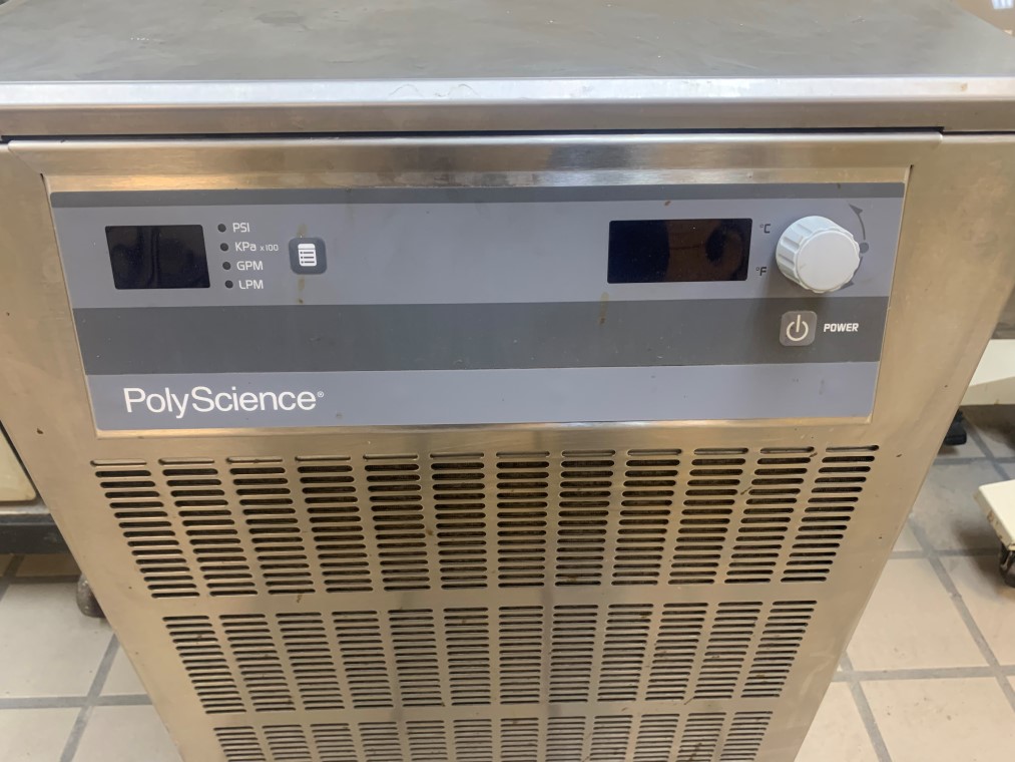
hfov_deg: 67.3
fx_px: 762
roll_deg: -0.6
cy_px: 381
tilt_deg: -38.0
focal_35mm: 26
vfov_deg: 53.1
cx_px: 508
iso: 160
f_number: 1.8
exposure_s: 1/60
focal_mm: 4.25
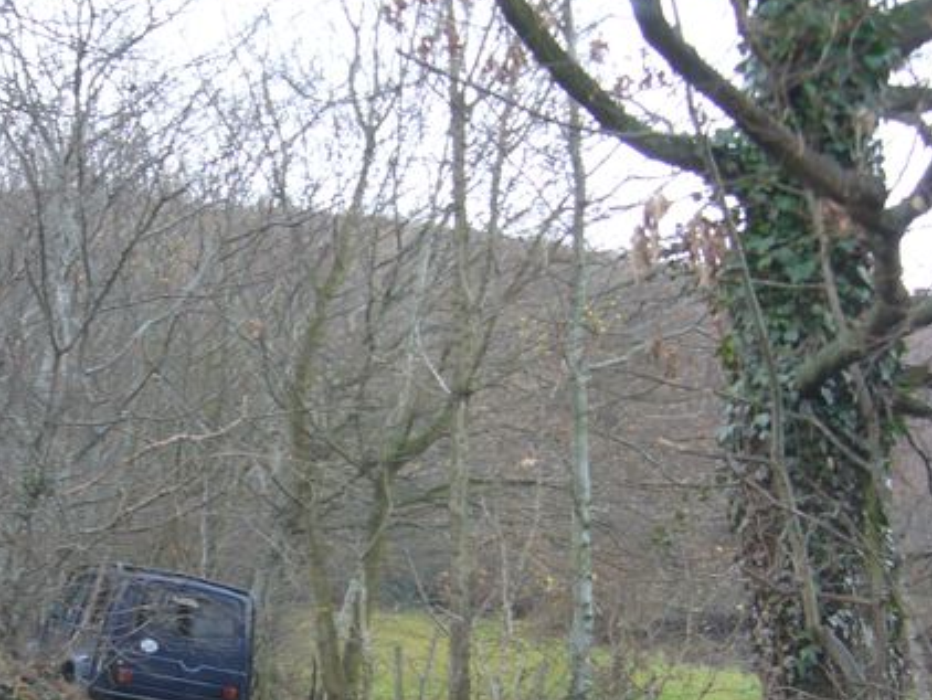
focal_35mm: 58
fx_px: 1562
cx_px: 305
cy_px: 476
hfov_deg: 32.9
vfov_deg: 25.1
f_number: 2.8
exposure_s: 1/30
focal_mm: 5.8
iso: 80
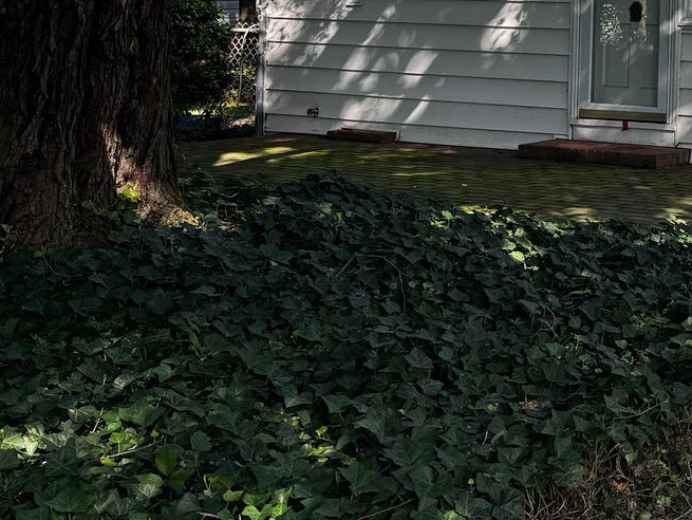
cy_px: -48
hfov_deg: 22.3
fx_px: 1500
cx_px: 983
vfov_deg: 18.9
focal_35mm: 75
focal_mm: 6.76
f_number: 1.78
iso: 80
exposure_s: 1/419
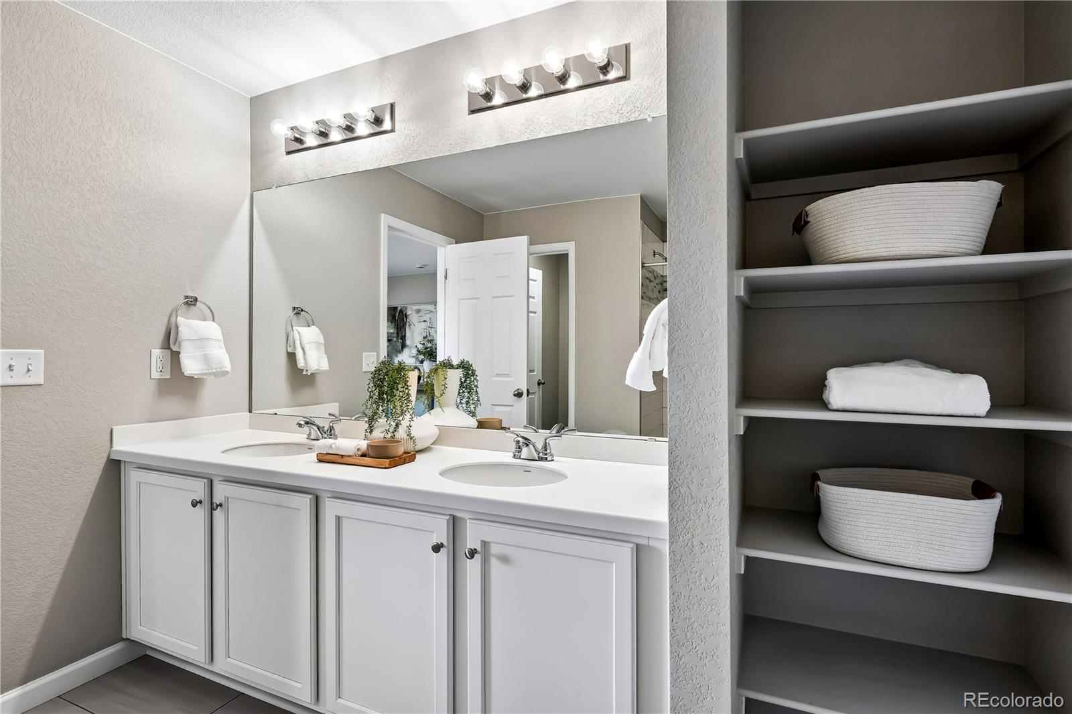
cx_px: 536
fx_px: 521
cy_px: 357
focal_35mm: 18
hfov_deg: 91.6
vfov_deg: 68.9
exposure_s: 1/20
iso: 400
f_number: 10
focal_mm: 17.5
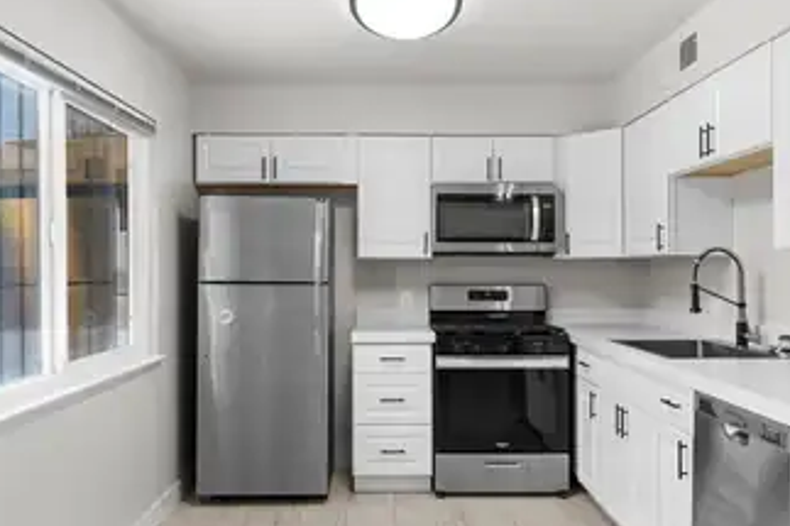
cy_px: 270
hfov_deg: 60.3
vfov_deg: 42.3
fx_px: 680
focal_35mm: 31
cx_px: 396
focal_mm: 25
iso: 400
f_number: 8
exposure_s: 1/10
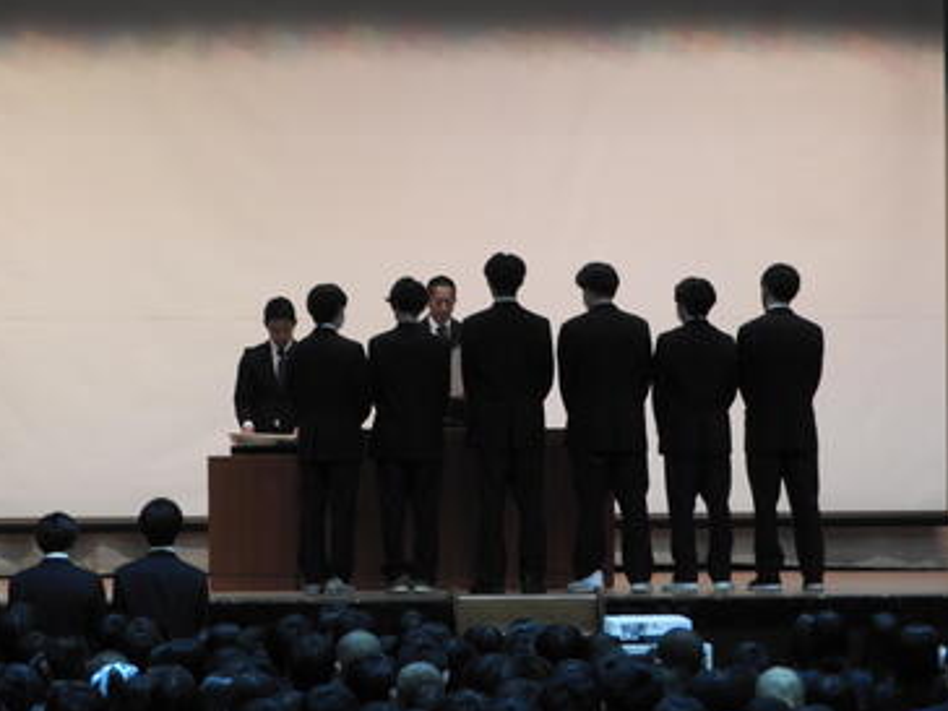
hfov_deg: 10.0
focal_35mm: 198
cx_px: 505
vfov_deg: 7.5
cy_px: 359
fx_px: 5422
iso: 400
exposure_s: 1/30
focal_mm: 32.2
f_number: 5.3
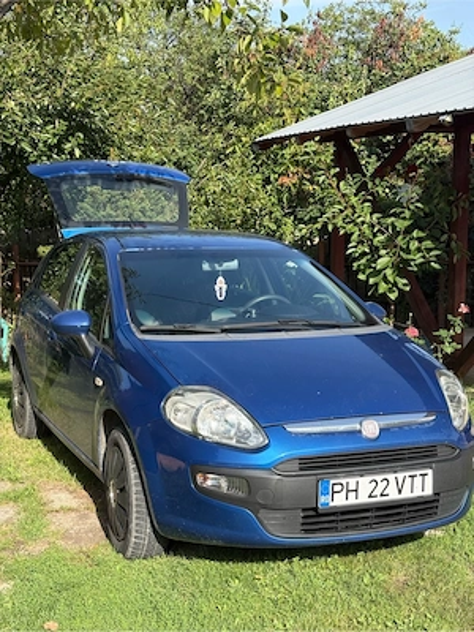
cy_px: 316
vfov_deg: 36.8
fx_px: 949
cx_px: 237
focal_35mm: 52
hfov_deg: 28.0
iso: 50
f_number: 1.6
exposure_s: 1/1422
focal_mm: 5.96
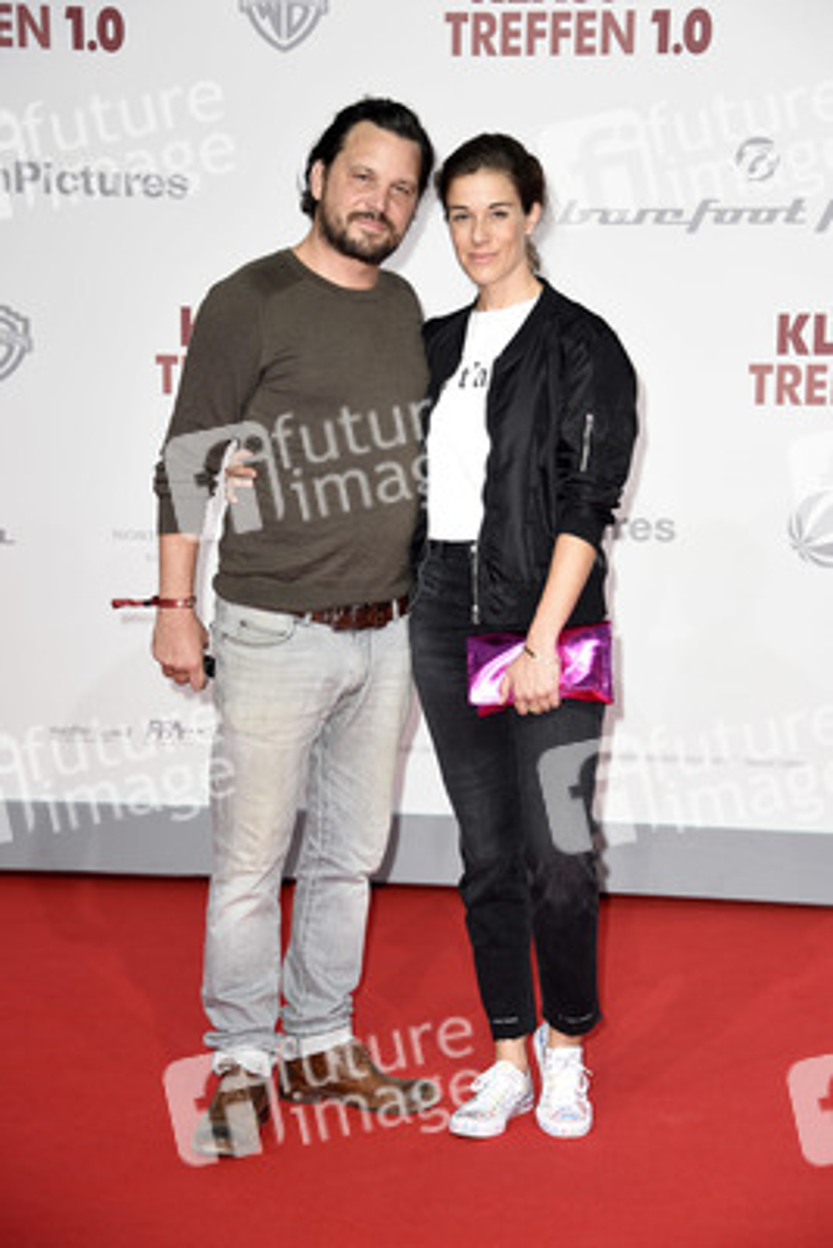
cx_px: 416
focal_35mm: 90
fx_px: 3121
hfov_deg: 15.2
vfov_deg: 22.6
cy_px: 624
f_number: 5.3
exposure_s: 1/200
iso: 400
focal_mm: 90
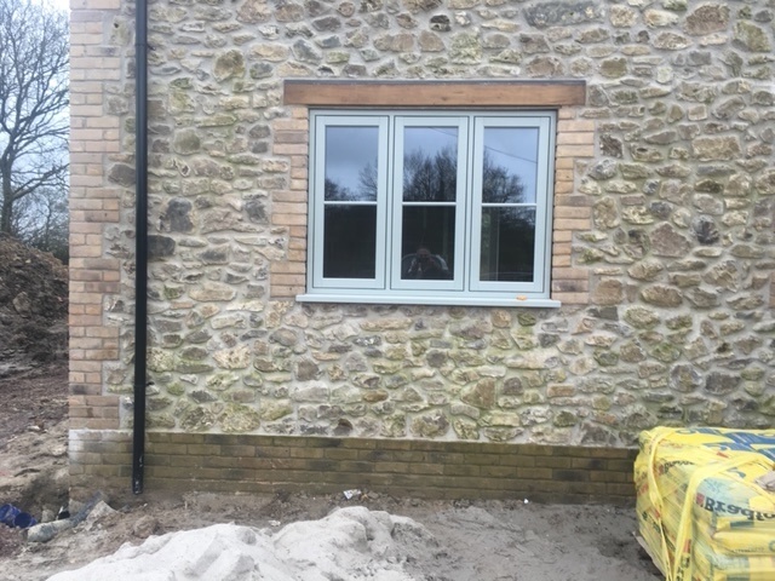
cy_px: 290
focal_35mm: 29
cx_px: 388
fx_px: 649
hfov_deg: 61.7
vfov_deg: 48.2
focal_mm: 4.15
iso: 25
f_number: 2.2
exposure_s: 1/104
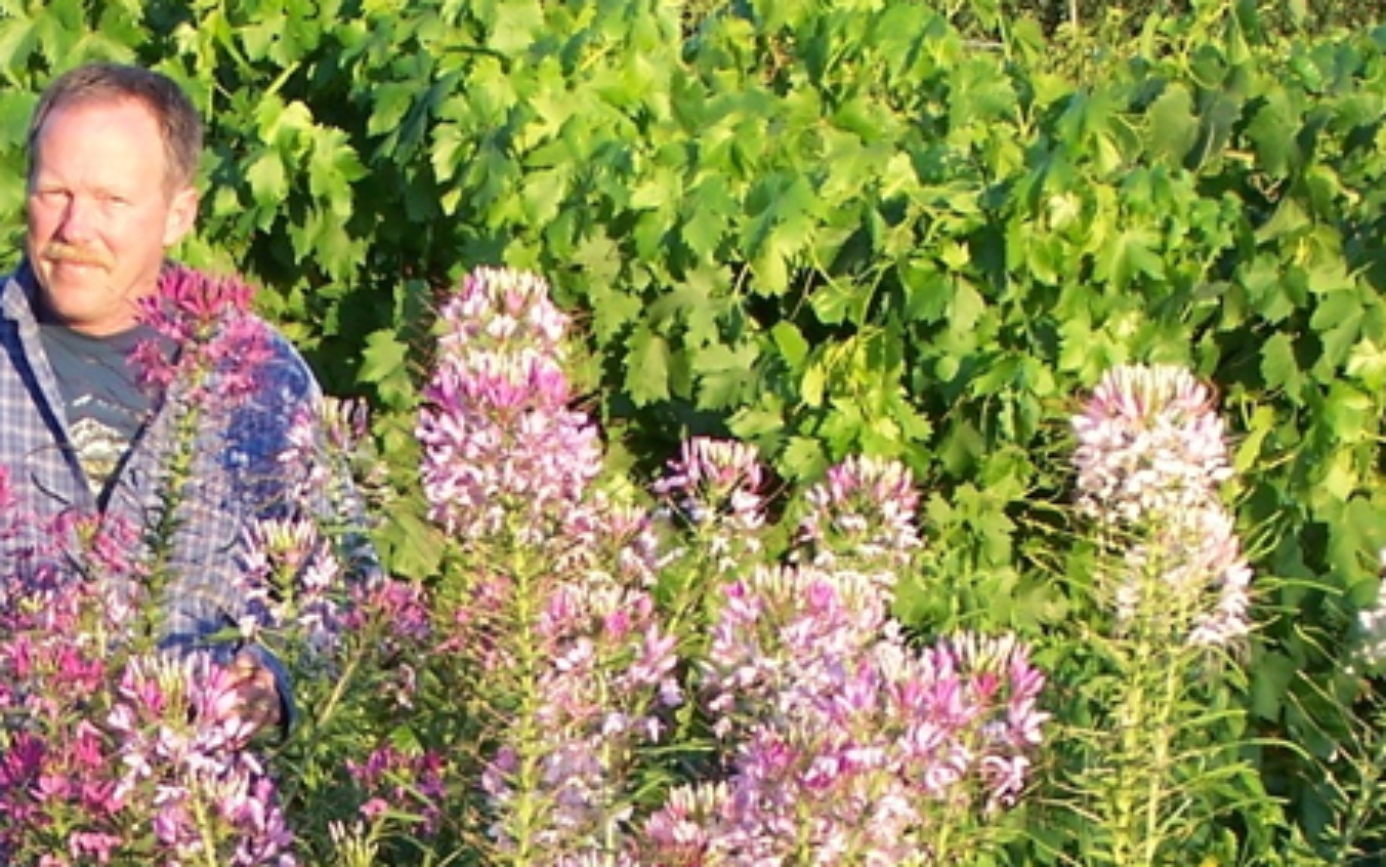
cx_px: 241
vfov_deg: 7.6
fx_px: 6460
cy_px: 973
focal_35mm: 171
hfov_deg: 12.2
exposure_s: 1/125
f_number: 3.2
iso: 80
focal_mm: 10.7
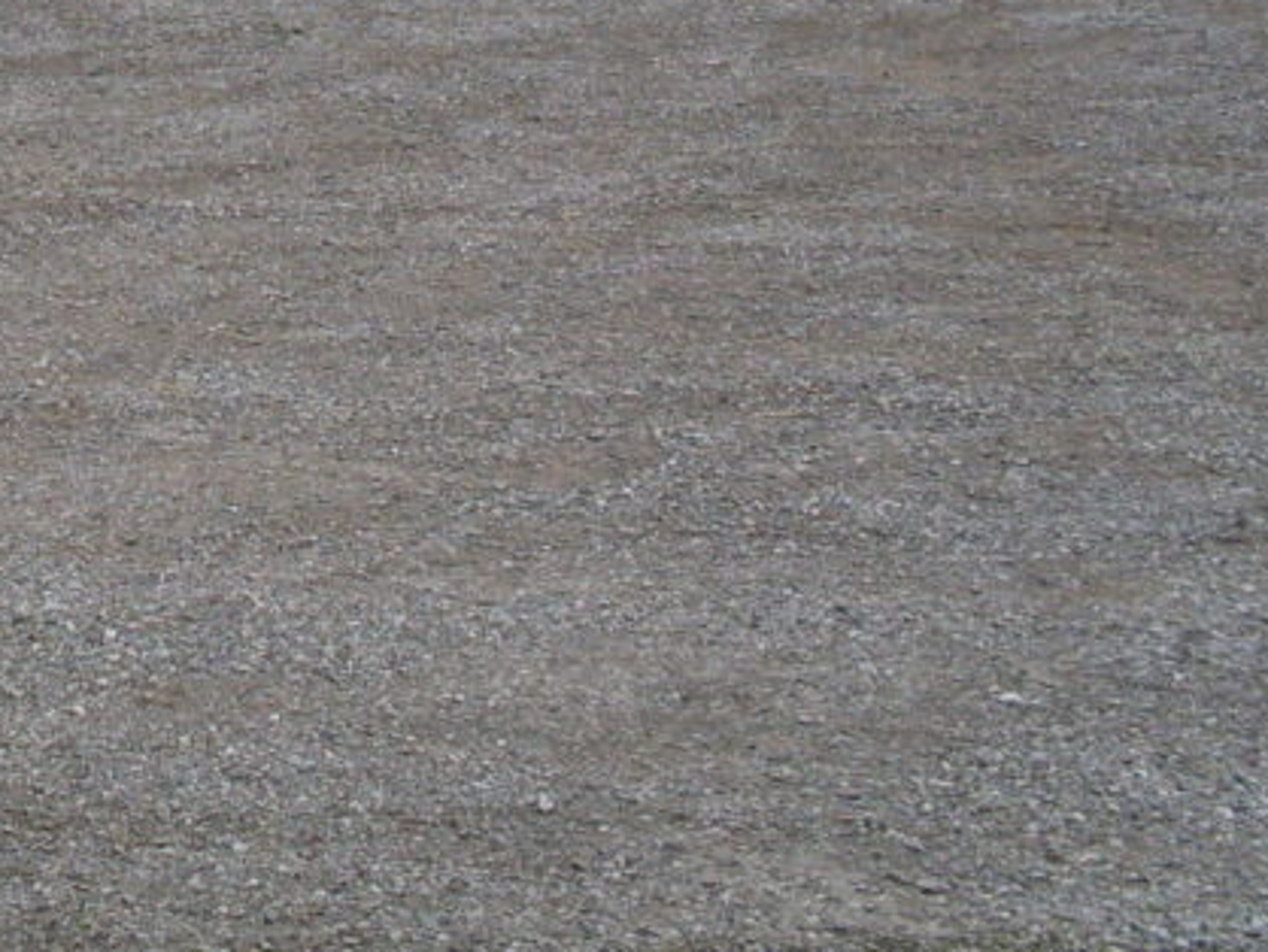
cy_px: -118
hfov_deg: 20.3
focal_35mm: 93
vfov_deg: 15.5
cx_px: -70
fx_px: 3409
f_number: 2.8
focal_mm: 6.3
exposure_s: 1/500
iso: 80
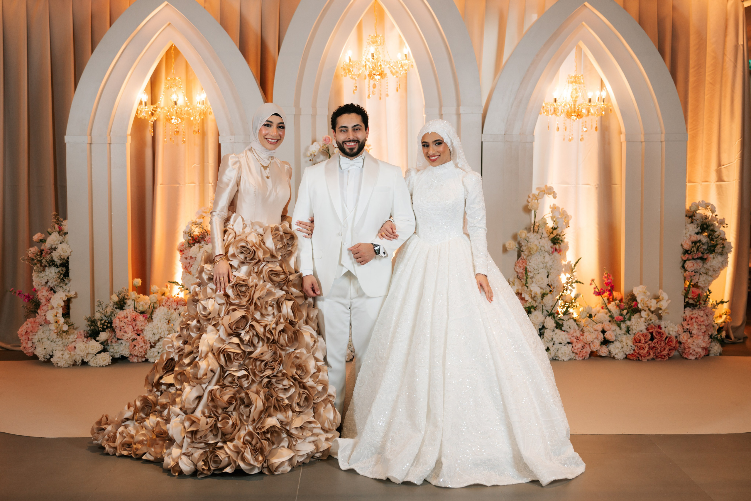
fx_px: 983
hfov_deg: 41.8
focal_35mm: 47
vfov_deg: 28.6
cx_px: 362
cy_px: 261
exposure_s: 1/200
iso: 320
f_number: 2.8
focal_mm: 45
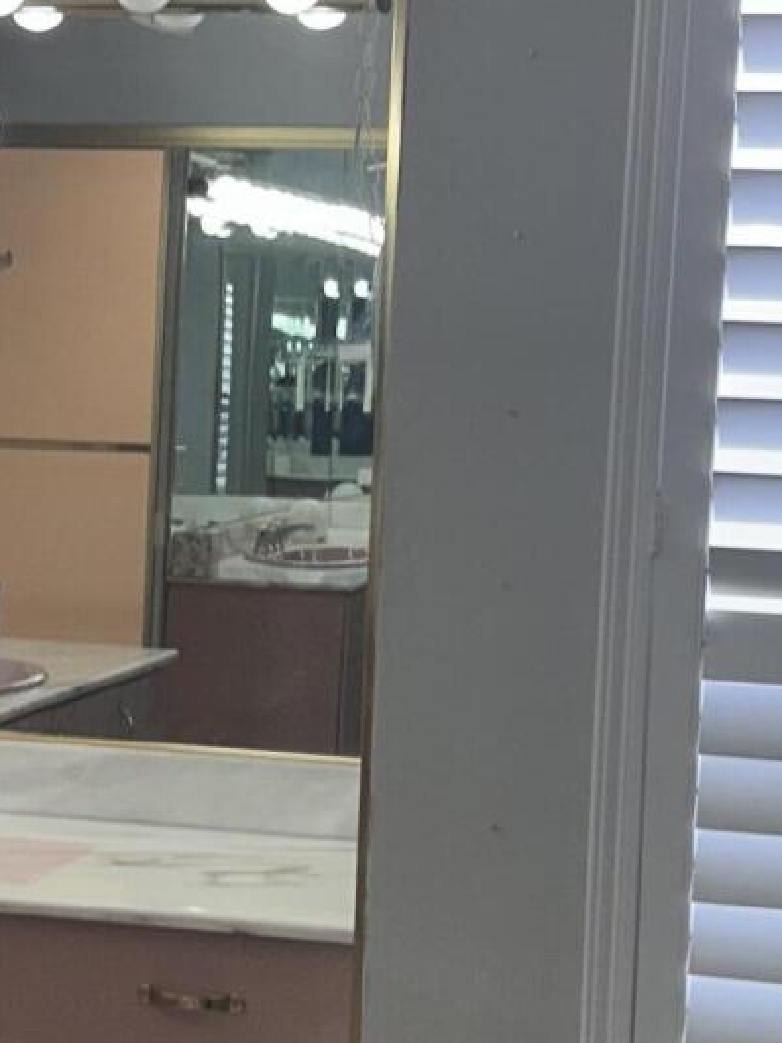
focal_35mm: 98
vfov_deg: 20.0
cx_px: 69
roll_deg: -2.8
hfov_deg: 14.9
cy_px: 576
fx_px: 2953
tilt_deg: -3.4
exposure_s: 1/165
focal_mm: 5.7
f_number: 1.5
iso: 50
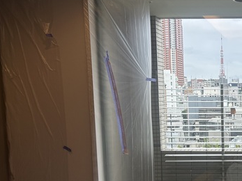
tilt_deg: -7.8
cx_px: 269
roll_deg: +0.6
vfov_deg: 23.9
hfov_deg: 29.0
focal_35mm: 60
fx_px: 419
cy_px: 154
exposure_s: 1/324
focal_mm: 5.7
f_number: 1.5
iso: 50
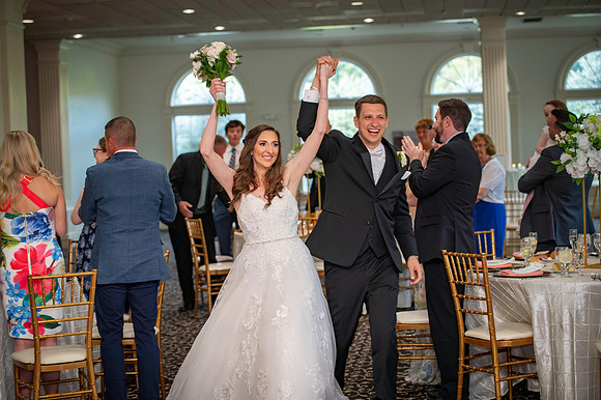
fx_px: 1168
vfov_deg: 19.4
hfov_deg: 28.9
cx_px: 300
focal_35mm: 70
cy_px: 200
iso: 800
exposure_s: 1/125
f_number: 2.8
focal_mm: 70
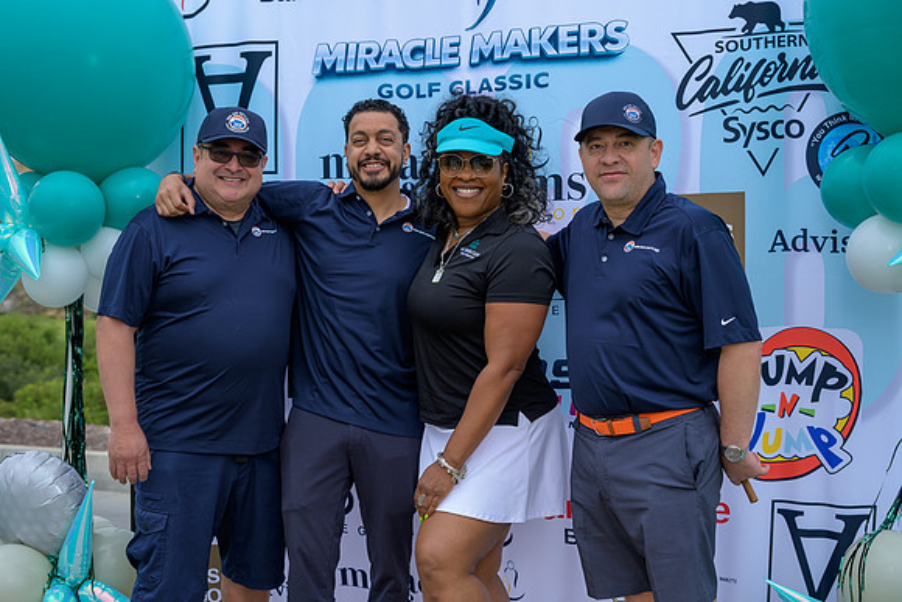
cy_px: 301
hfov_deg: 42.7
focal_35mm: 46
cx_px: 451
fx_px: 1153
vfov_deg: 29.3
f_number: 4
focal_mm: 46
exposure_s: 1/200
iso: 125
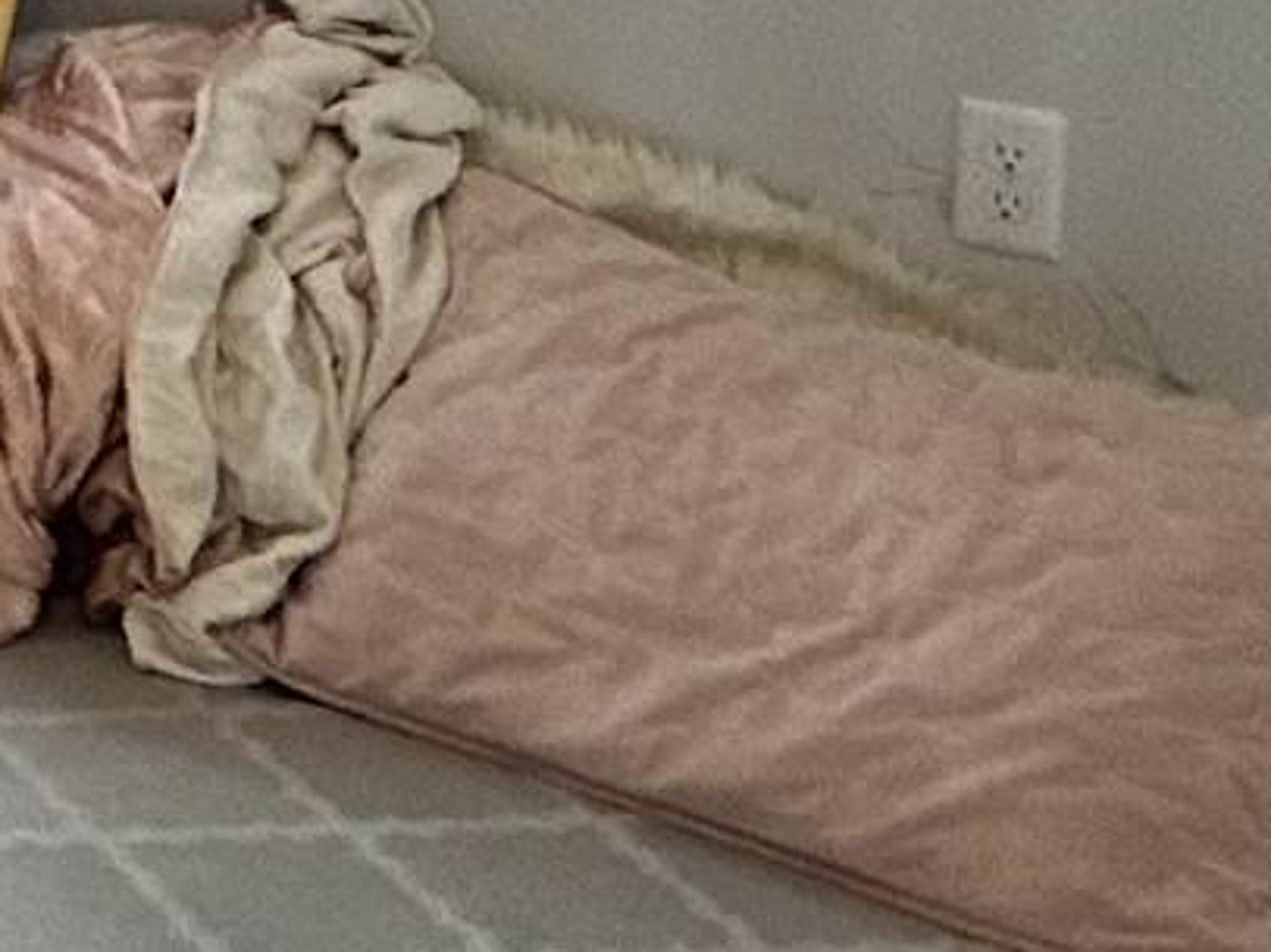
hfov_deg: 15.2
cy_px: -889
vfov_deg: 12.5
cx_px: -1212
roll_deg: +0.4
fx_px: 3890
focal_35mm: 106
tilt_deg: -2.0
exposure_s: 1/120
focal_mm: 2.22
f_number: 2.2
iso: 125
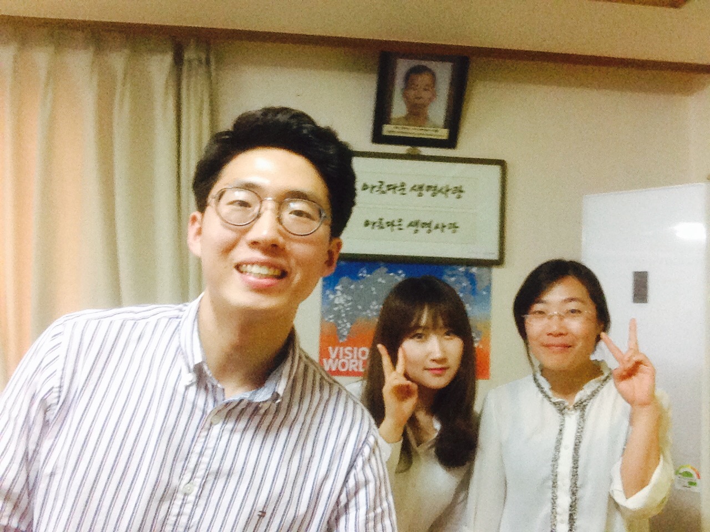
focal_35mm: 35
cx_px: 355
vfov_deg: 40.7
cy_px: 266
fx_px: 718
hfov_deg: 52.6
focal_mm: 2.18
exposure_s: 1/30
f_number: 2.4
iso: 200
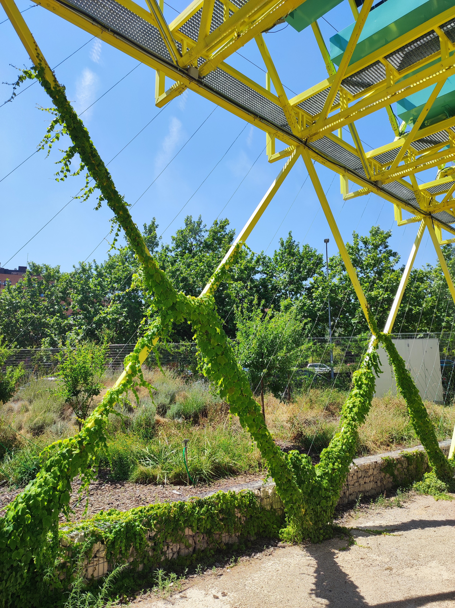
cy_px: 304
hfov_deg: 54.8
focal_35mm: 25
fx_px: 439
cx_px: 228
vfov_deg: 69.4
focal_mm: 4.7
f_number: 1.79
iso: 50
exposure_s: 1/649
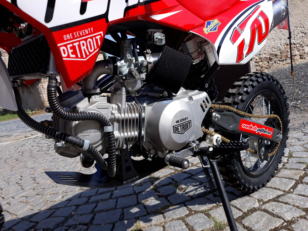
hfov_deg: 65.3
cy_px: 116
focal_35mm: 27
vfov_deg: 51.4
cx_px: 154
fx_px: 240
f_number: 1.7
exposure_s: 1/1600
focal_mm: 3.71
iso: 40
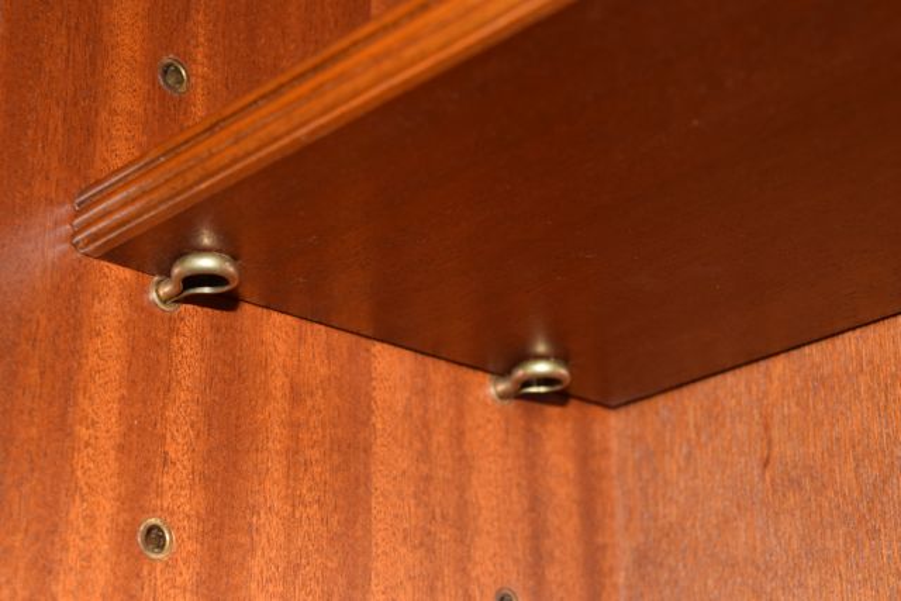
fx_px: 2065
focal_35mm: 82
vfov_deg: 16.6
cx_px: 450
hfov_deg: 24.6
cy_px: 300
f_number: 5.6
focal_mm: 55
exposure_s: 1/125
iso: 400
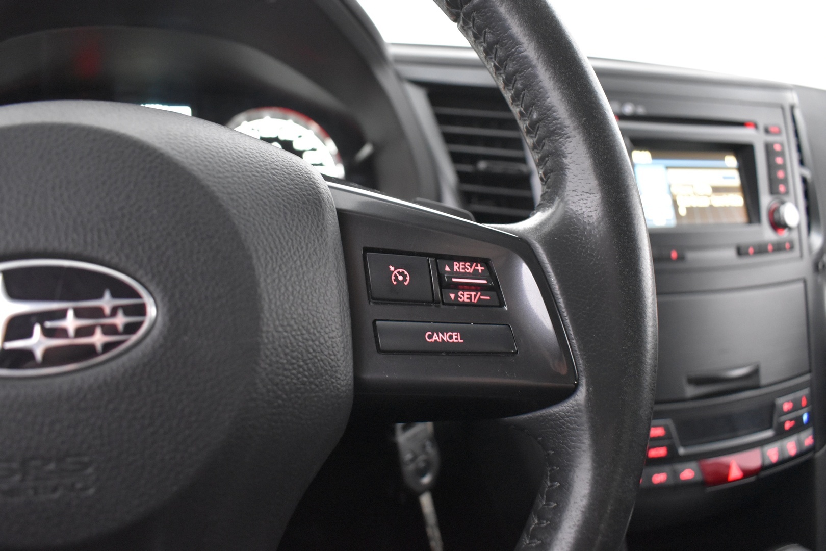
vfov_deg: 47.9
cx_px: 413
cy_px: 276
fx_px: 619
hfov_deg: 67.4
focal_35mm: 27
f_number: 3.5
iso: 3200
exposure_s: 1/20
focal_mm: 18
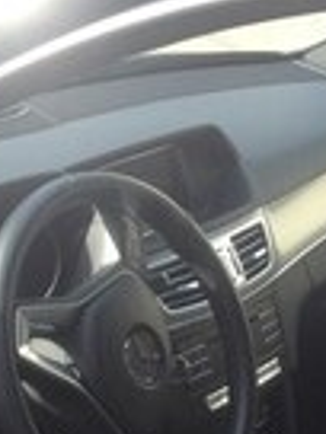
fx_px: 1607
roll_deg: -1.1
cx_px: 240
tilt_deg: -25.9
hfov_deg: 11.6
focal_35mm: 128
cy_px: 603
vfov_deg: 14.6
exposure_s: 1/147
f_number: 2.4
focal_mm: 4.28
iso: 50
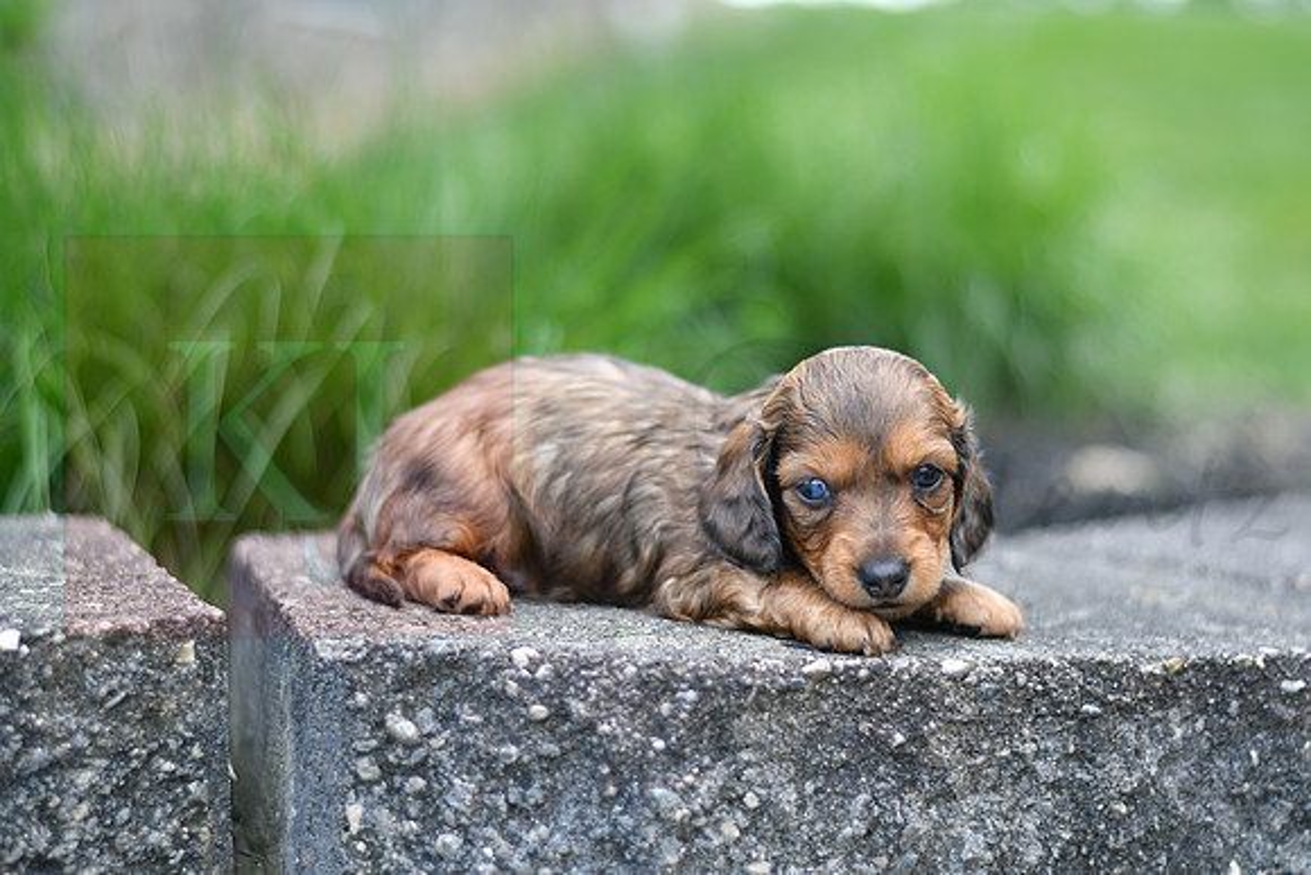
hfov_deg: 27.0
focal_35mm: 75
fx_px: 2732
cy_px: 438
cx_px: 656
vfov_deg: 18.2
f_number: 1.8
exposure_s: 1/500
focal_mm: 50
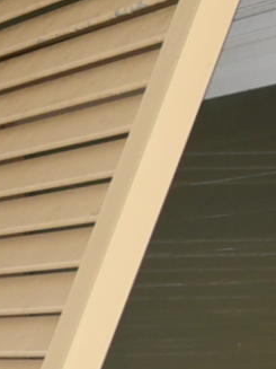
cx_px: -935
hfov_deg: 5.7
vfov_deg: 9.2
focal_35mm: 212
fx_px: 2255
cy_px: 476
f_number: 5.6
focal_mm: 24
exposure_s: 1/125
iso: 320
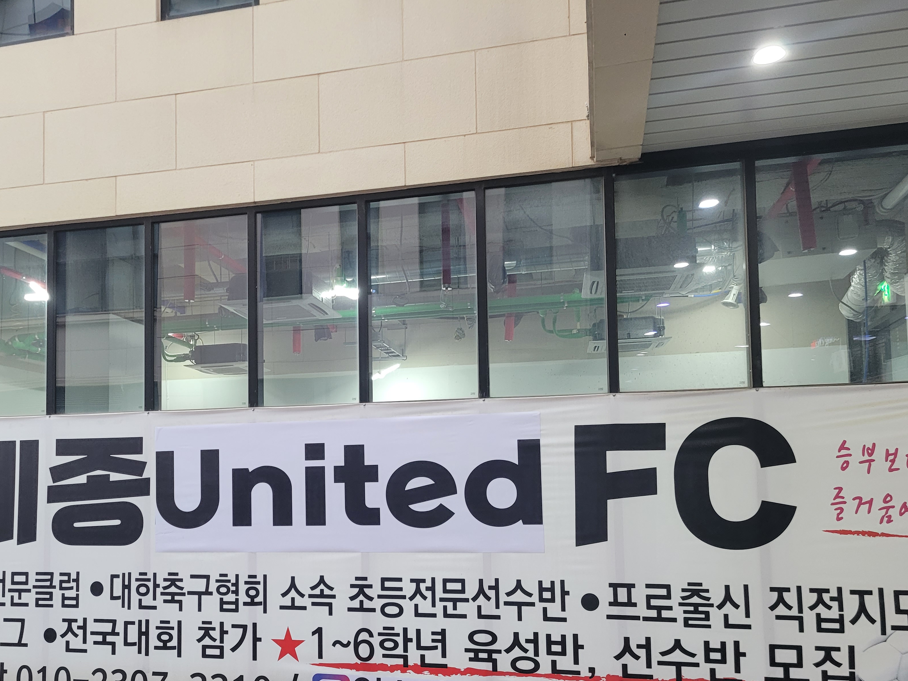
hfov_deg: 55.0
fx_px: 866
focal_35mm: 33
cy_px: 427
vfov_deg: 42.6
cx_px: 368
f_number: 1.8
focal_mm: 5.4
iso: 250
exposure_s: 1/120
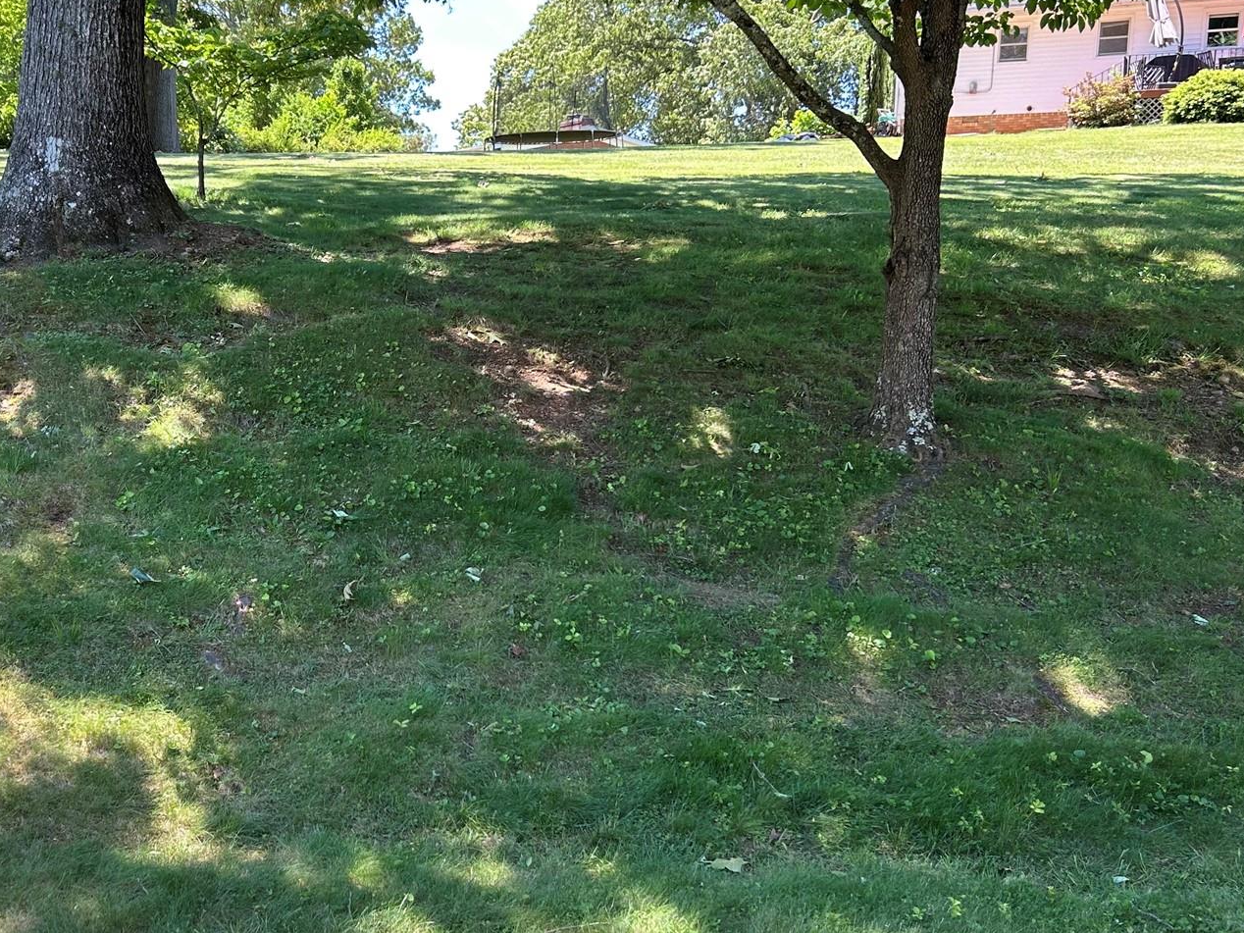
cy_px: 494
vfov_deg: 34.3
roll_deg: -1.1
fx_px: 1509
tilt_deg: -7.1
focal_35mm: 42
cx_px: 419
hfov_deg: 44.2
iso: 40
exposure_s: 1/268
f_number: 1.5
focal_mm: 5.7
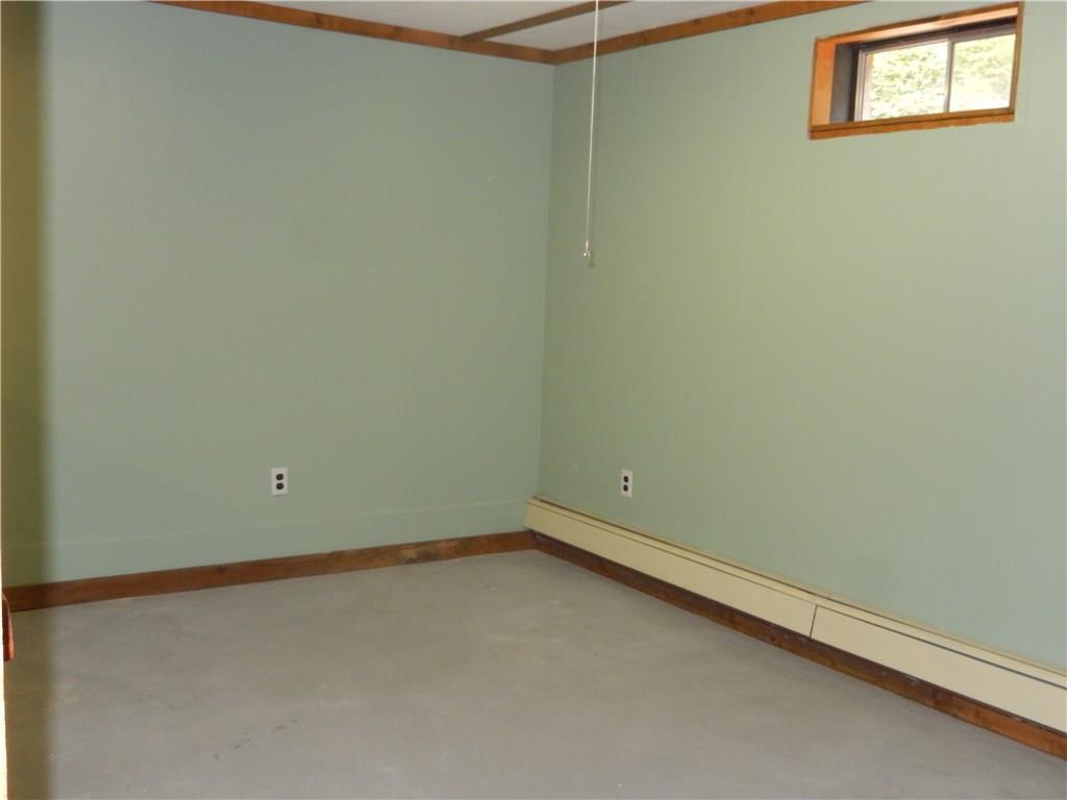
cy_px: 400
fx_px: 1110
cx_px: 534
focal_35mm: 36
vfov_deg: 39.7
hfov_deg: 51.4
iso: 320
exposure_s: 1/30
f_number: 4
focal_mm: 6.5
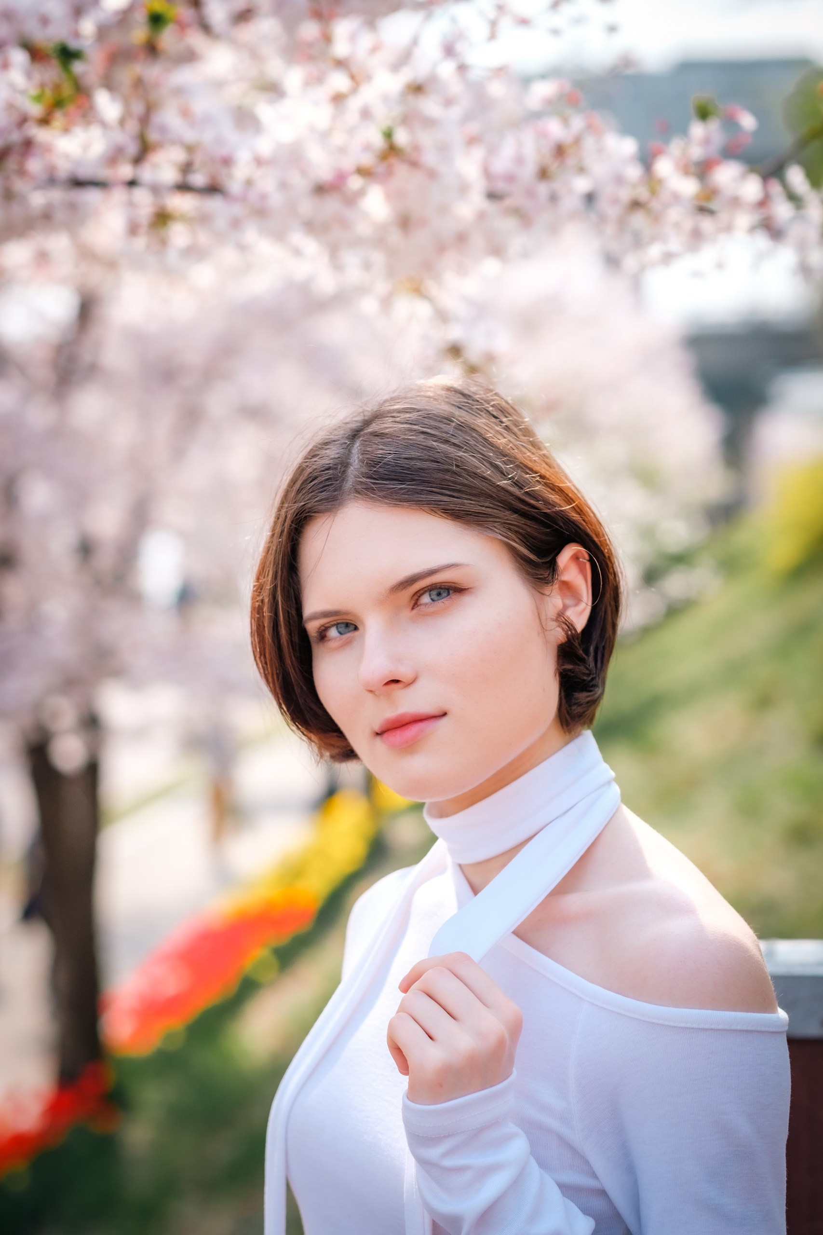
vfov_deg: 24.2
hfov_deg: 16.3
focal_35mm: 84
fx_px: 2880
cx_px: 412
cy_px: 618
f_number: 2.8
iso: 400
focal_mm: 56
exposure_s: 1/4000
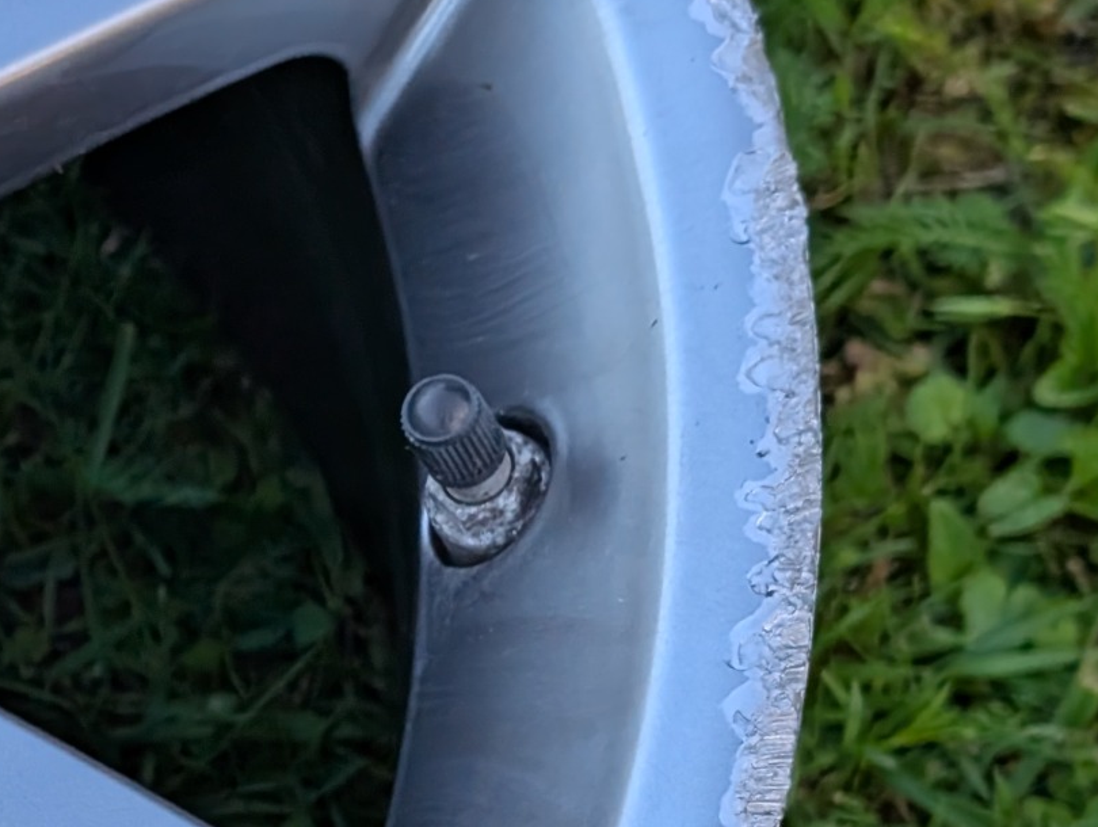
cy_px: 763
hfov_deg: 15.8
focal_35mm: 121
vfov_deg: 12.2
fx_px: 3844
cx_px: -95
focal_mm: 6.9
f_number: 1.68
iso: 266
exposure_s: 1/560
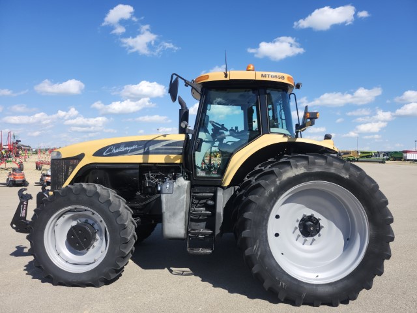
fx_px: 277
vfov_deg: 58.9
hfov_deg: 73.9
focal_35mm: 23
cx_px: 208
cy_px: 156
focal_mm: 5.54
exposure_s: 1/1399
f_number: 1.8
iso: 25
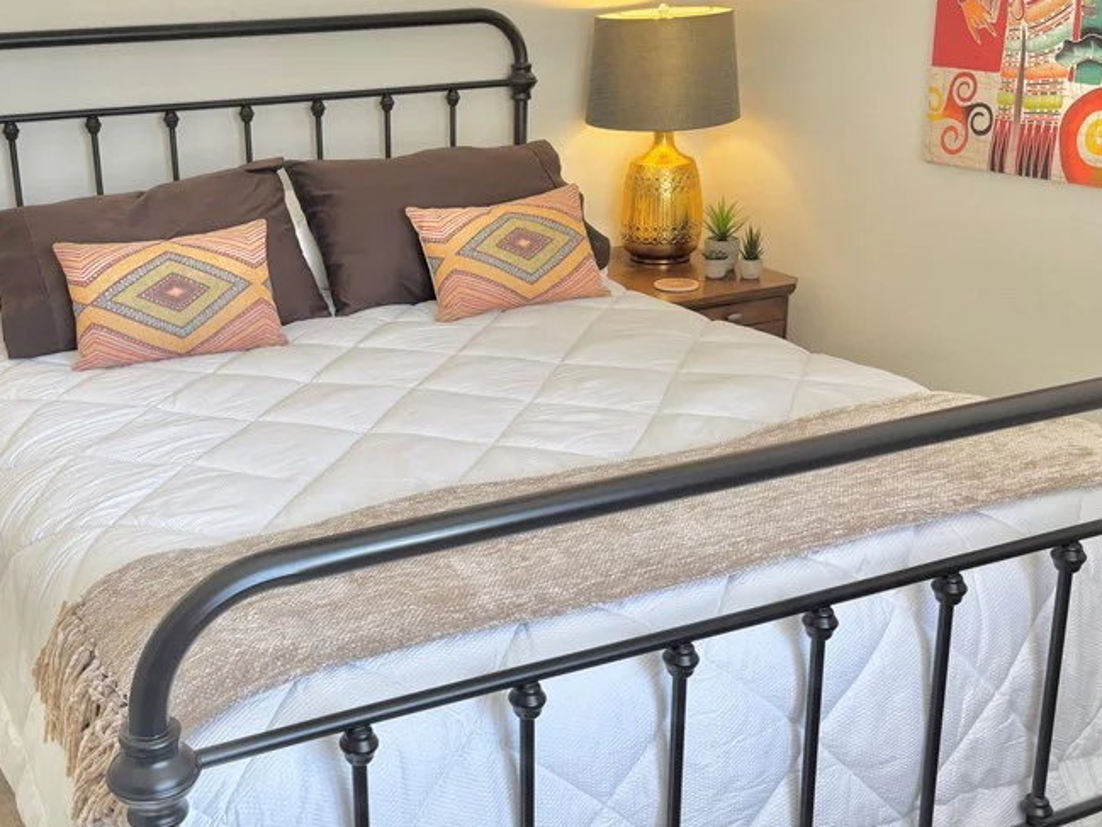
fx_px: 1305
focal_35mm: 41
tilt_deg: -17.3
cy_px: 368
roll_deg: +2.1
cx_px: 363
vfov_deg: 35.1
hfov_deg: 45.1
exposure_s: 1/120
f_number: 1.6
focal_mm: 5.96
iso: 40
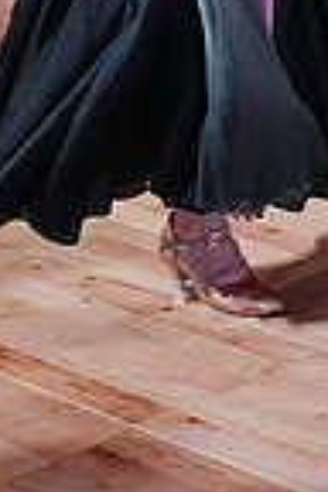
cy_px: -342
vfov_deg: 12.7
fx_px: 2036
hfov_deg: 9.0
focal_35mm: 149
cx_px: 483
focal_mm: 37
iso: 5000
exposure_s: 1/400
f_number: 5
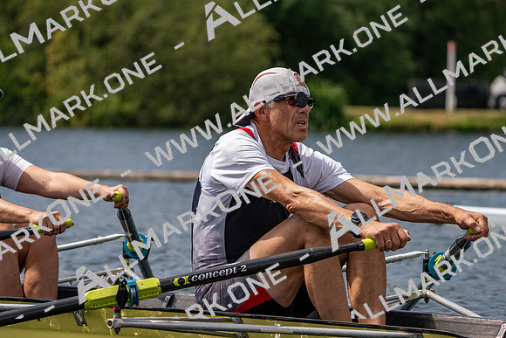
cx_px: 253
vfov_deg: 6.9
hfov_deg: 10.3
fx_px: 2812
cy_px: 169
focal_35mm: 200
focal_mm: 200
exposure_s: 1/1600
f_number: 5.6
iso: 200
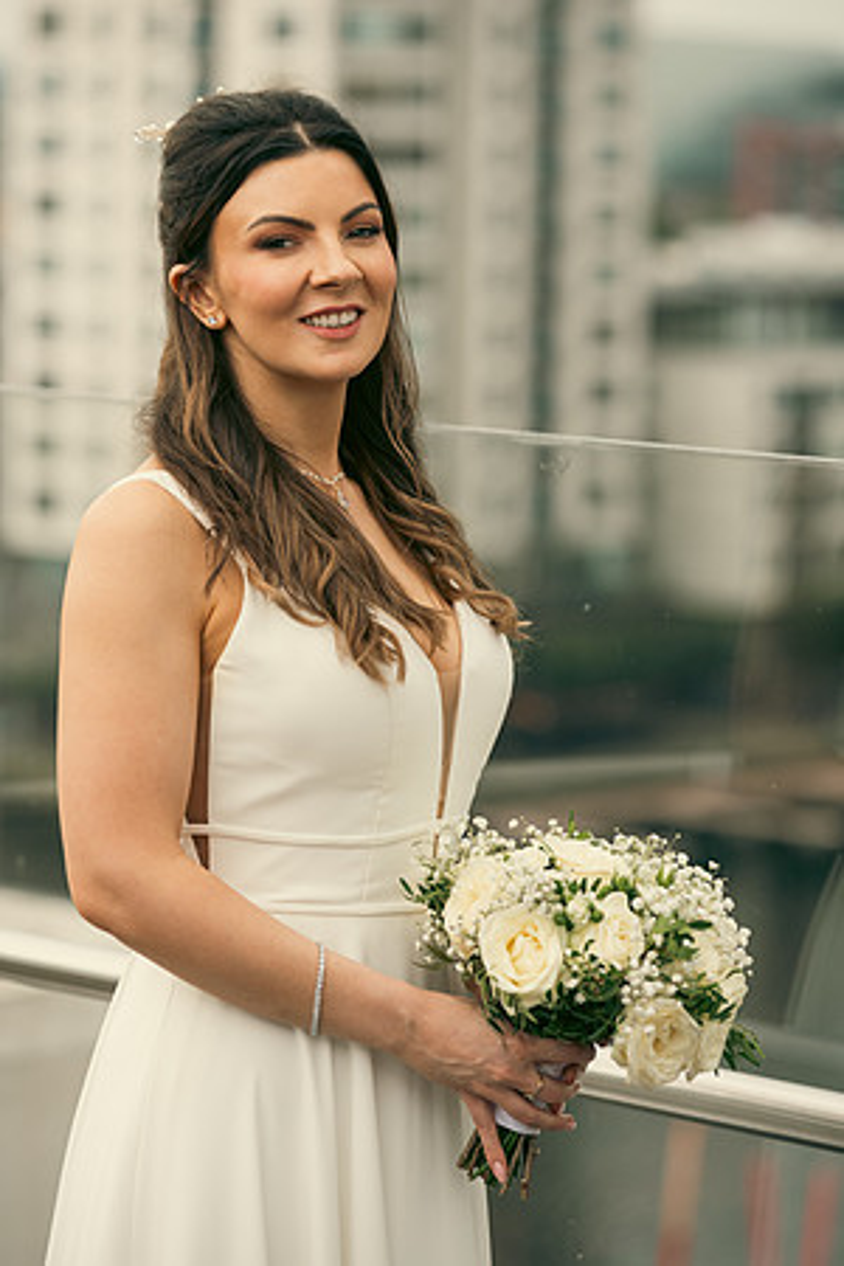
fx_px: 4395
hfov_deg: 11.0
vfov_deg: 16.4
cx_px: 422
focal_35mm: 125
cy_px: 633
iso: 160
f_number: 3.5
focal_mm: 125
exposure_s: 1/250
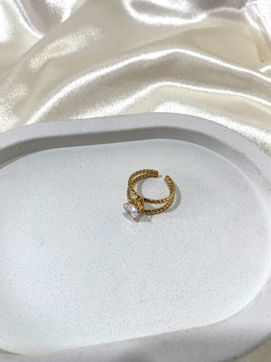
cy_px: 181
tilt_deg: -57.5
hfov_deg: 53.1
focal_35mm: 26
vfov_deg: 67.3
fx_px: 271
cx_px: 136
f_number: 1.8
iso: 64
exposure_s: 1/100
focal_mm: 4.25
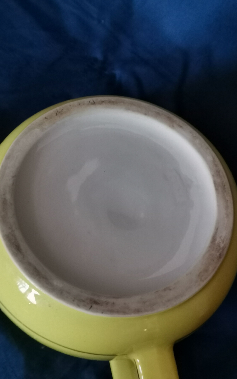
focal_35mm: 54
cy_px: 186
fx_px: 558
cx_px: 119
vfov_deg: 37.5
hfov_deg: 24.0
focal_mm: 4.75
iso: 640
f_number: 1.8
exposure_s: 1/30
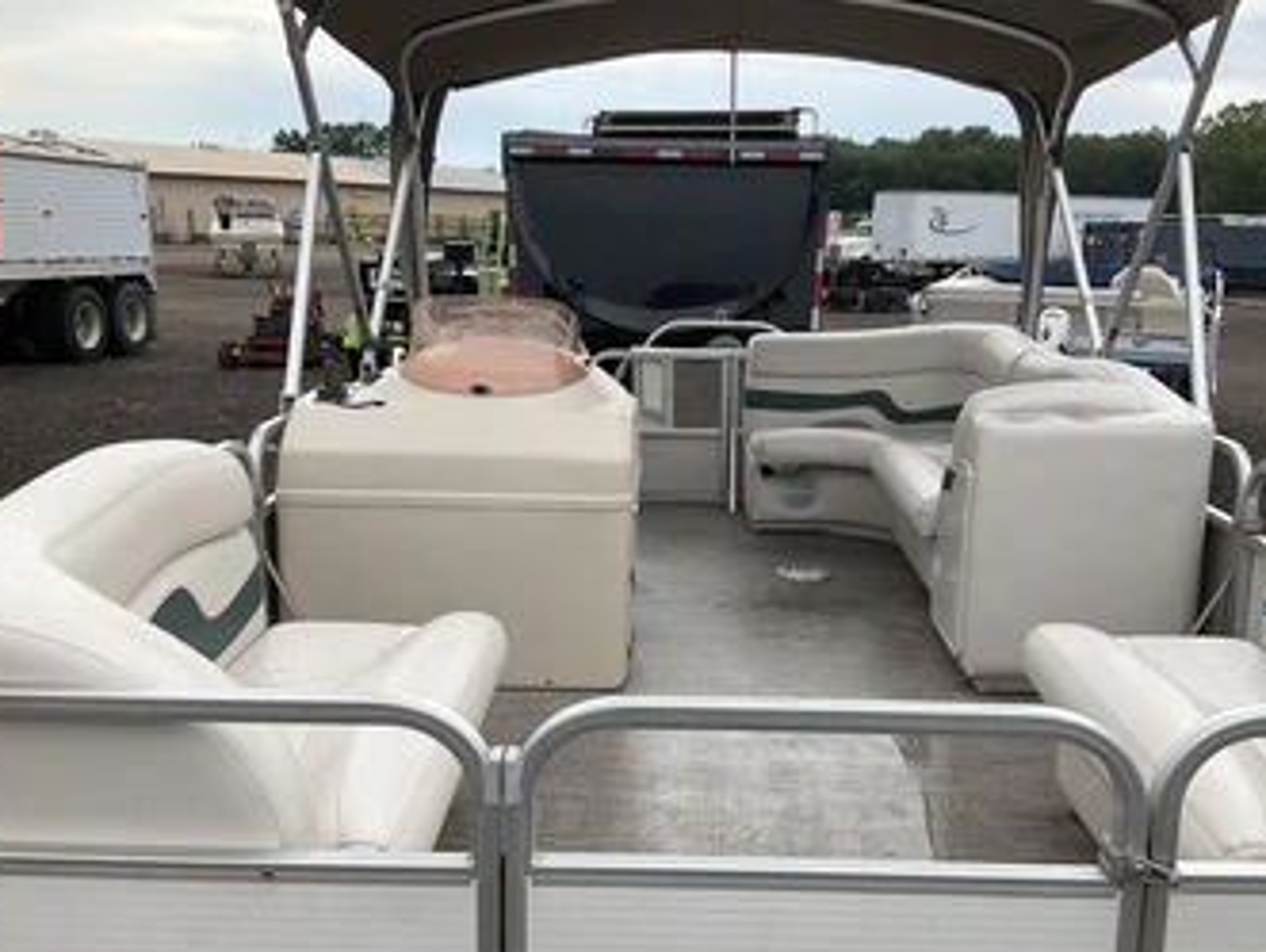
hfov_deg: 52.5
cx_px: 708
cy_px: 482
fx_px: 1281
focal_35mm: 35
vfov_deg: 40.8
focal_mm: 3
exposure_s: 1/1144
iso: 25
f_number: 1.8
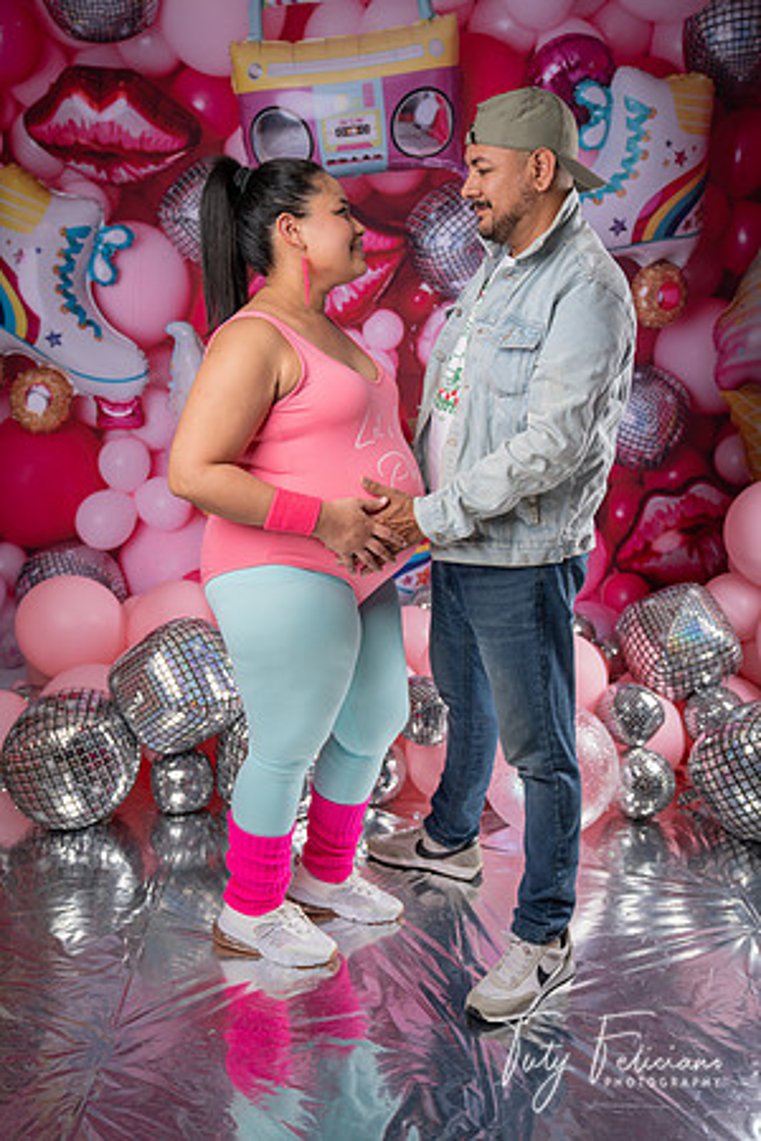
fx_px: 1110
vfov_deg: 54.4
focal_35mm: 35
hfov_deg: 37.9
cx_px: 380
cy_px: 570
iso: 50
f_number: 3.5
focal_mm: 35
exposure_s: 1/60
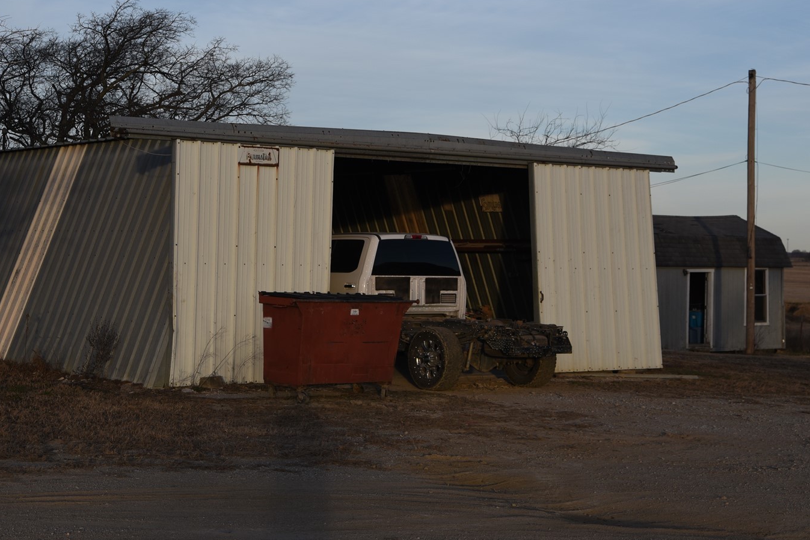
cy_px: 170
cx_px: 311
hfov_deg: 29.5
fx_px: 1530
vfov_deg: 20.0
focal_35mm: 68
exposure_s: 1/250
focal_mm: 45
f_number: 8
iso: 100
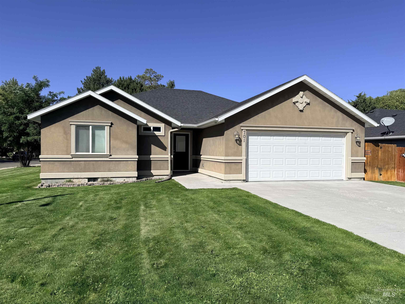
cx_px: 202
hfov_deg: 71.6
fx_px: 281
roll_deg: +0.6
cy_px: 152
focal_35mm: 24
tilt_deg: -2.0
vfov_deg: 56.8
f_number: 1.78
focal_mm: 6.76
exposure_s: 1/6711
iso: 80
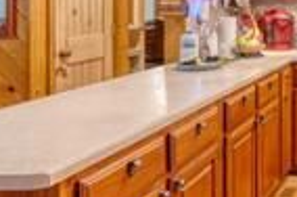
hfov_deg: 28.0
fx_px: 436
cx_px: 422
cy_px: 3
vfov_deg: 24.3
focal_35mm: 53
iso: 100
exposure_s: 2
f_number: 8
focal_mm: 10
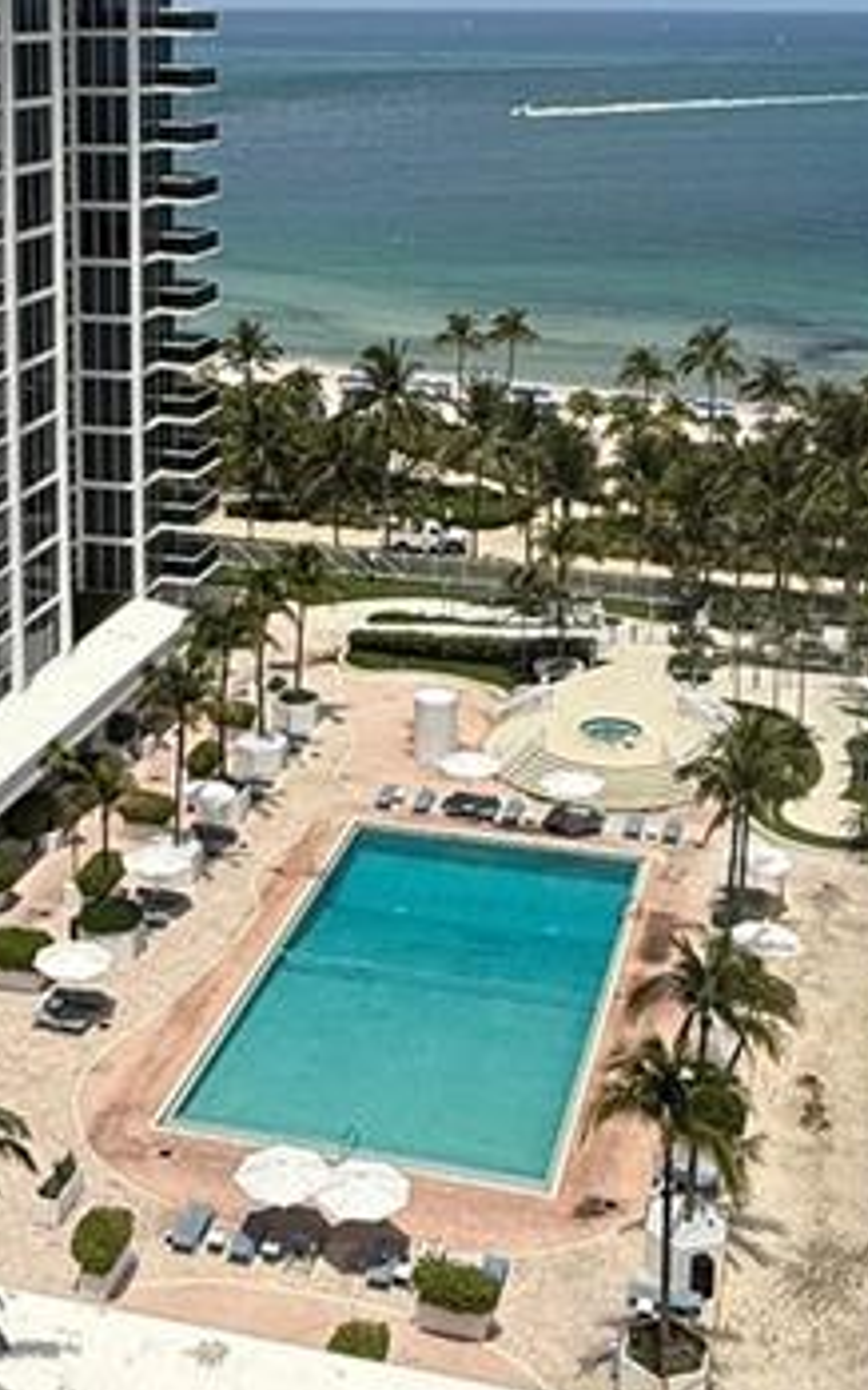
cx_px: 358
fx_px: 1931
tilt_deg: -7.1
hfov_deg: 25.3
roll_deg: +0.7
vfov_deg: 37.9
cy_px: 243
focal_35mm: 51
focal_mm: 2.22
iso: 50
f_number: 2.2
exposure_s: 1/4149
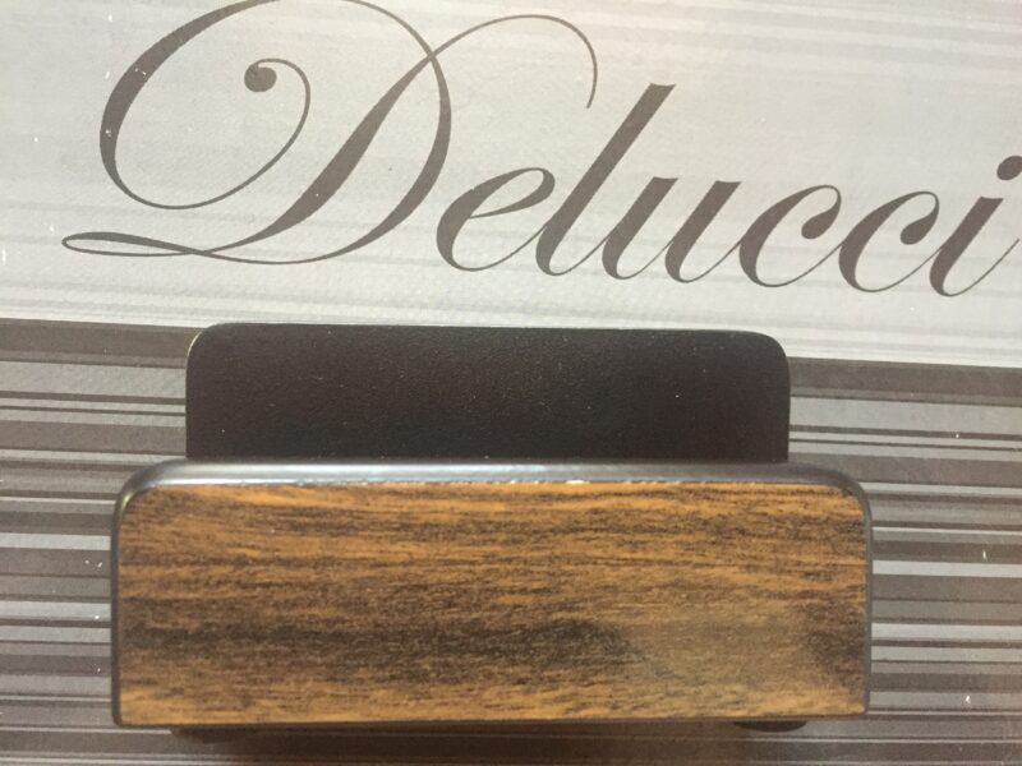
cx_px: 511
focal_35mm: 29
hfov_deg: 61.7
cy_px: 383
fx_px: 856
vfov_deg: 48.2
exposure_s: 1/17
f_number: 2.2
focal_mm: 4.15
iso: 400
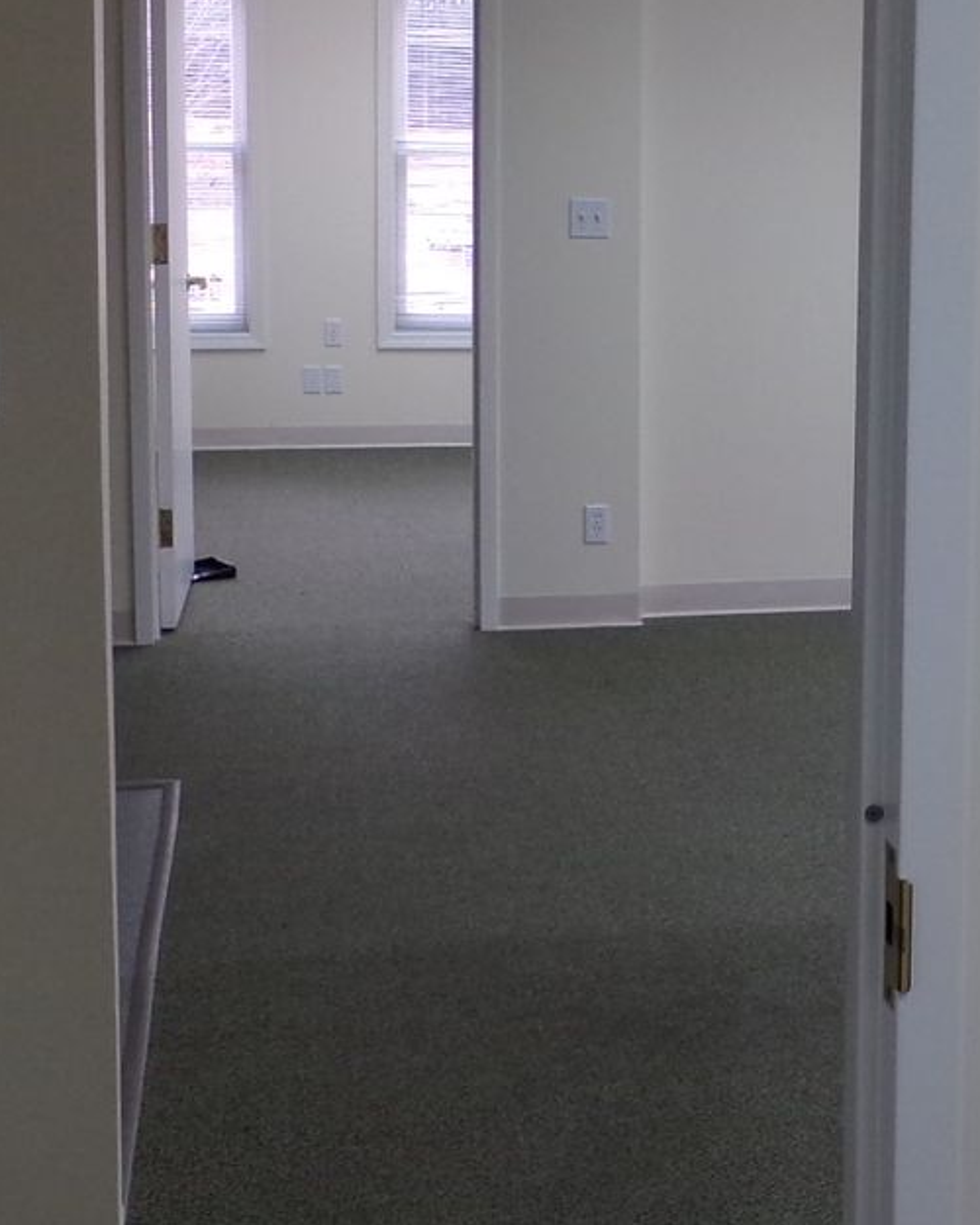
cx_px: 1056
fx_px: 2357
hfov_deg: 22.3
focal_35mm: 65
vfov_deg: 28.9
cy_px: 380
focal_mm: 4.7
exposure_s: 1/100
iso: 122
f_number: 3.2
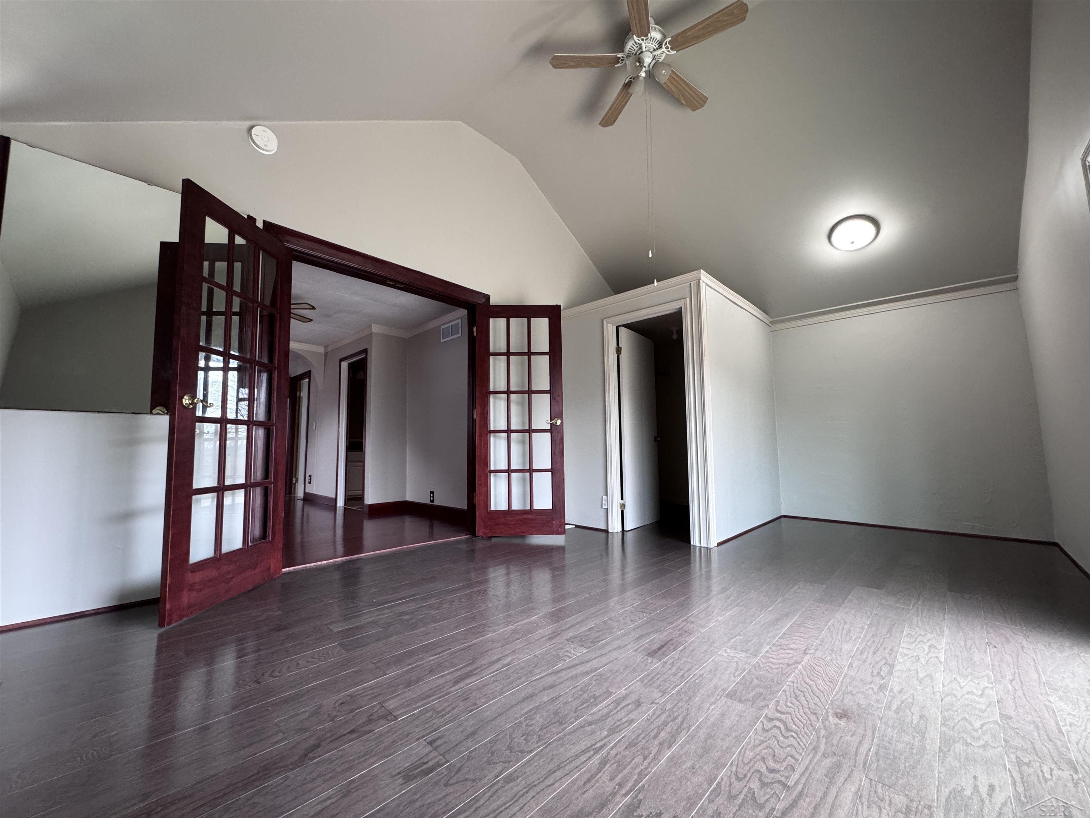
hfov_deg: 102.1
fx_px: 441
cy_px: 409
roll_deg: +0.4
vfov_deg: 85.7
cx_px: 545
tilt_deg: +4.6
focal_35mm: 14
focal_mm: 2.22
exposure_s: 1/60
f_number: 2.2
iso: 250
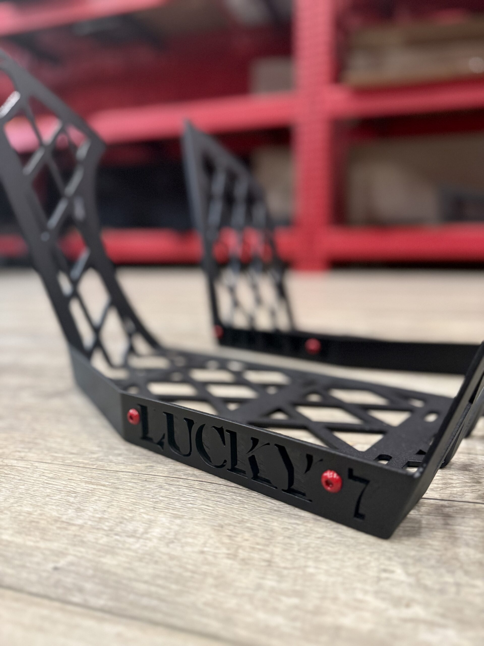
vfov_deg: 71.6
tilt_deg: -11.0
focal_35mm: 24
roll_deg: -0.1
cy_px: 323
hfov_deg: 56.8
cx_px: 242
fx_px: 447
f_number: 1.78
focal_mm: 6.76
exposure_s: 1/60
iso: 500
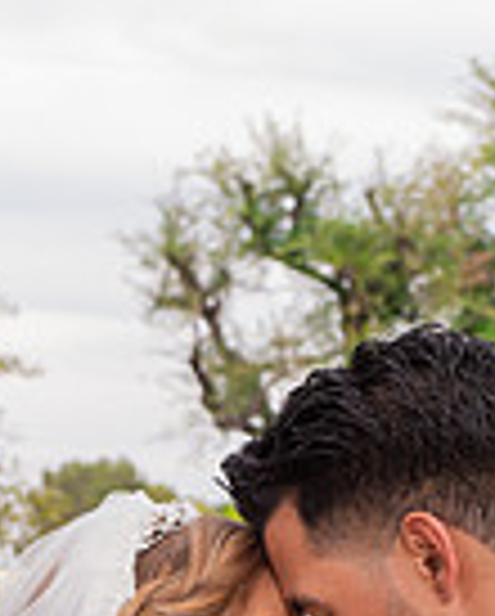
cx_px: 430
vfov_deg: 9.9
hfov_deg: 8.1
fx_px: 3490
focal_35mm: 191
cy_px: 773
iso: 400
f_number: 8
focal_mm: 62
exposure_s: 1/250
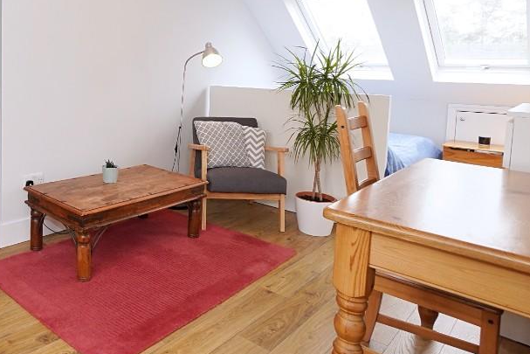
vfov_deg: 46.1
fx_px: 398
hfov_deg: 61.6
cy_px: 85
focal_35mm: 27
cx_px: 103
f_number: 4
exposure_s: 1/160
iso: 800
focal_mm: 11
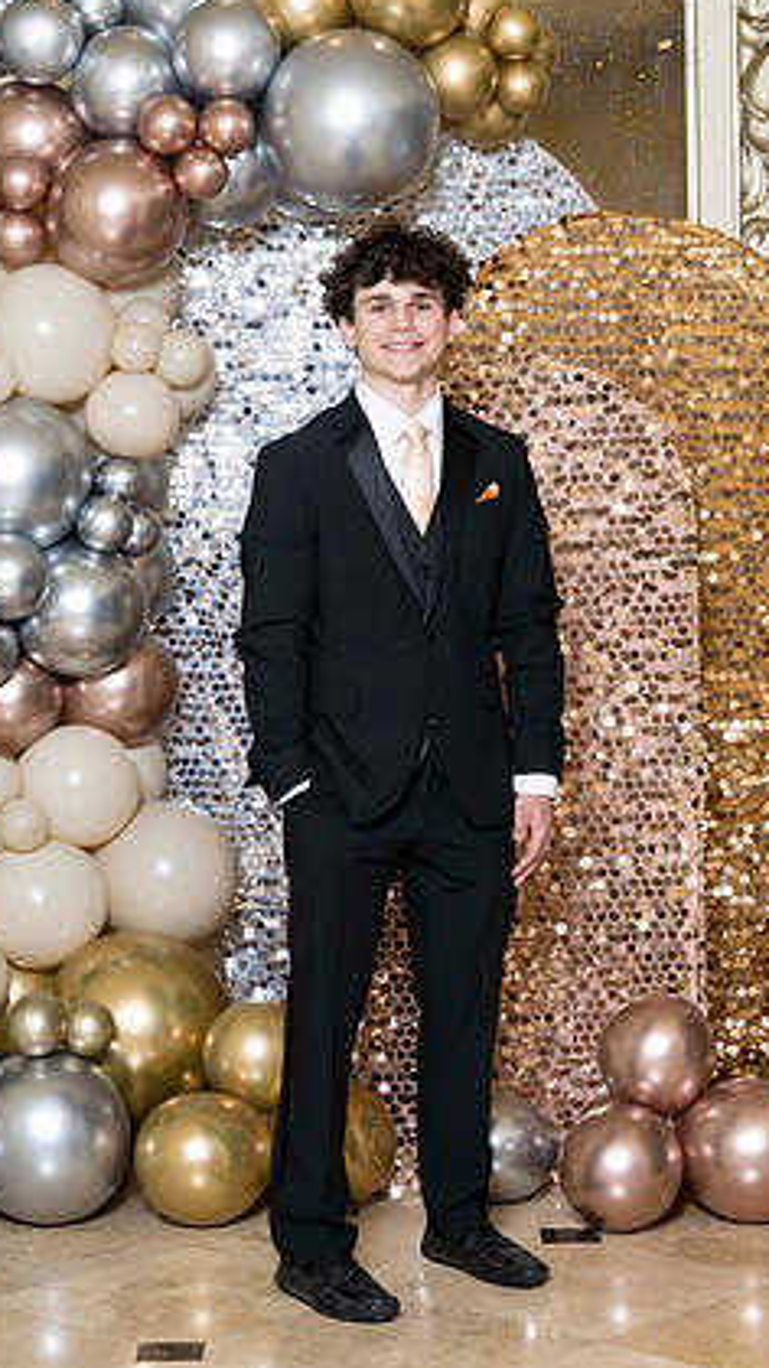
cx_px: 365
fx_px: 3338
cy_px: 638
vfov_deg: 23.2
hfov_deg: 13.1
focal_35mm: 92
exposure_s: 1/200
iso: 250
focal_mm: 82
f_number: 5.6
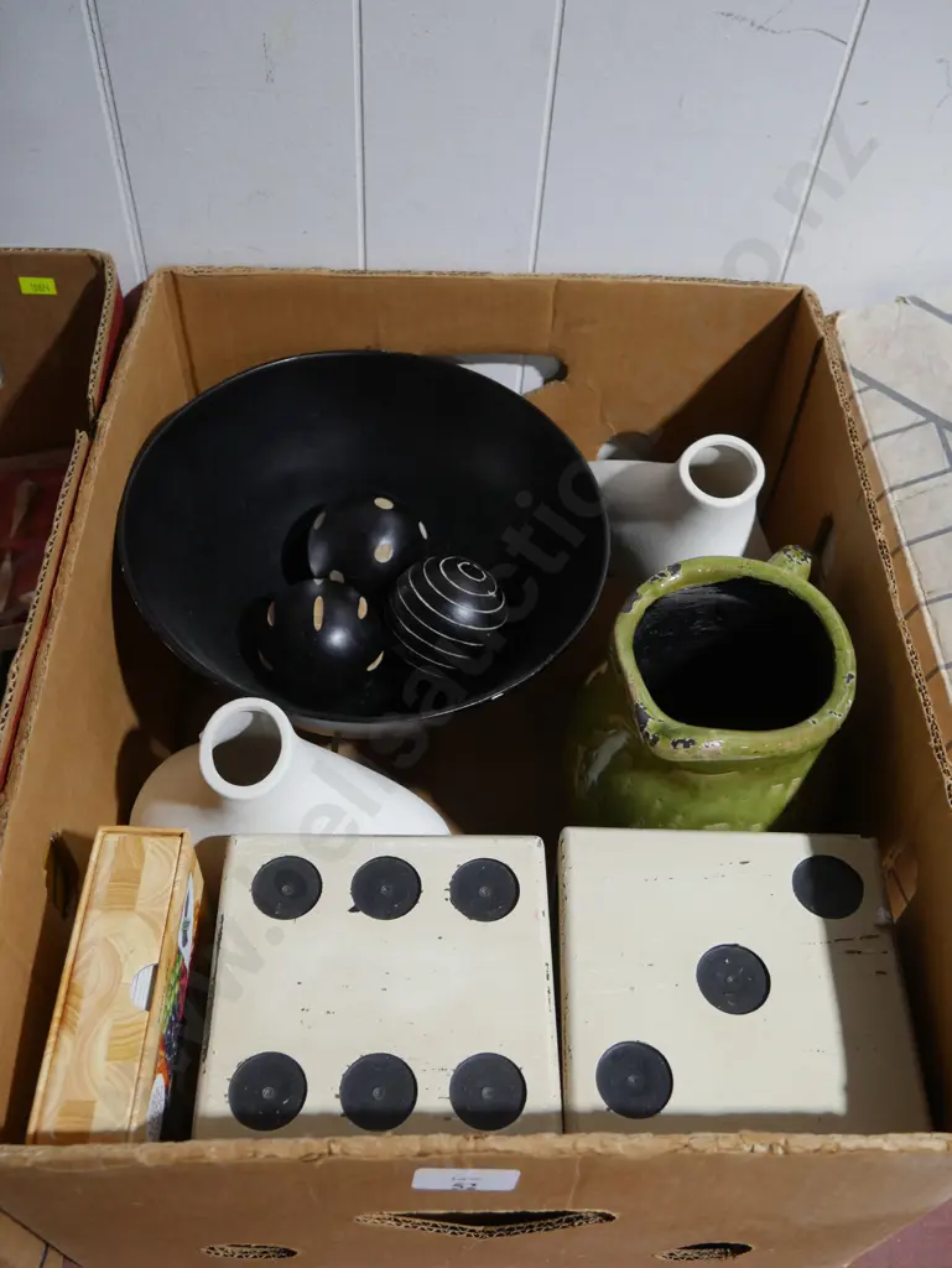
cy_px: 634
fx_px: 1172
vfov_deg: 56.8
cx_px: 476
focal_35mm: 32
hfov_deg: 44.2
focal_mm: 16
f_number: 4
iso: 500
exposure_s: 1/60
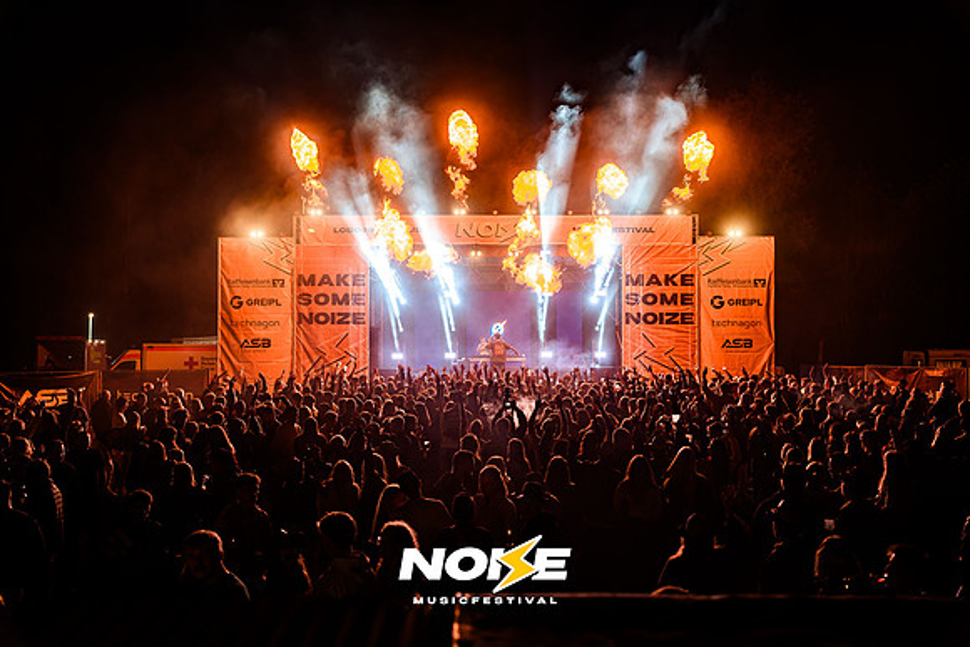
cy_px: 324
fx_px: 1132
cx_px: 485
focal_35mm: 42
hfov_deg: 46.4
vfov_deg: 31.9
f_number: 2.8
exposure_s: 1/100
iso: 200
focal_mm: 42
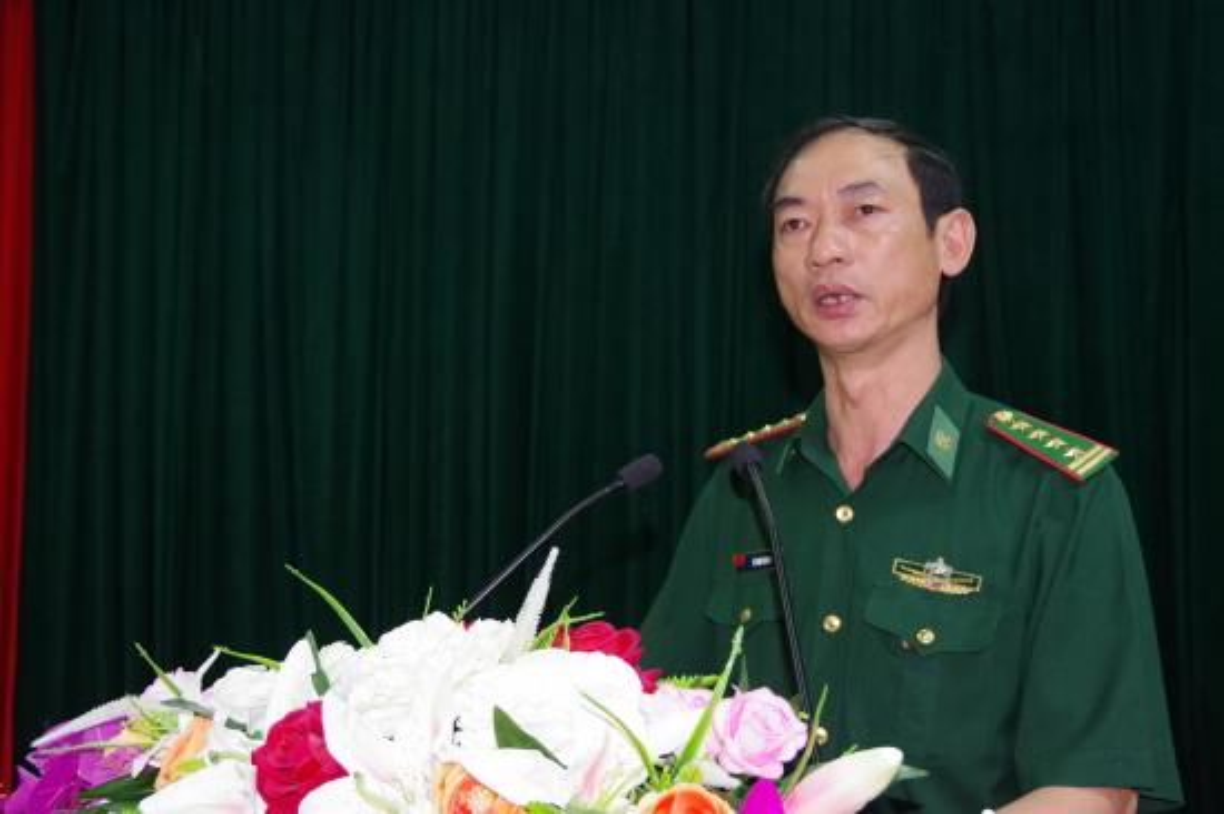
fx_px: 1563
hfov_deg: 42.8
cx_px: 612
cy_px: 407
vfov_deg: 29.2
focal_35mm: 46
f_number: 5.6
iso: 1600
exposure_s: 1/80
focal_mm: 31
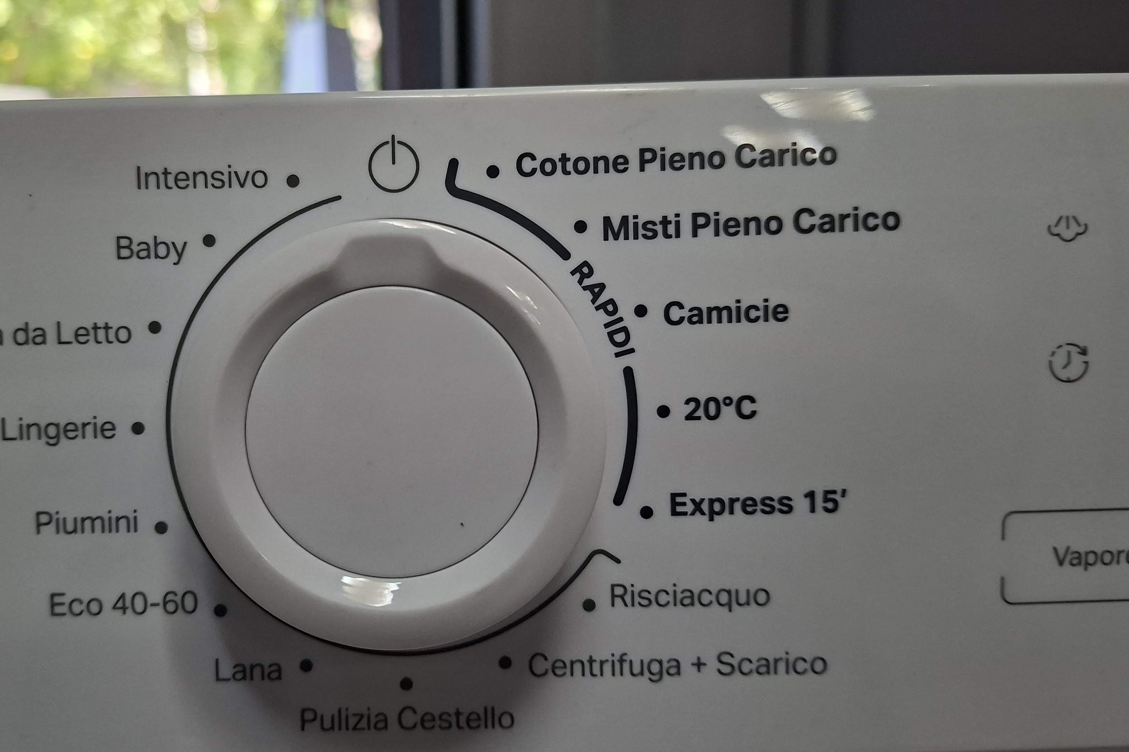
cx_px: 422
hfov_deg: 61.1
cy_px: 343
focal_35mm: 30
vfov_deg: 43.6
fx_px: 941
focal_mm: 5.54
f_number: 1.8
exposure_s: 1/120
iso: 200
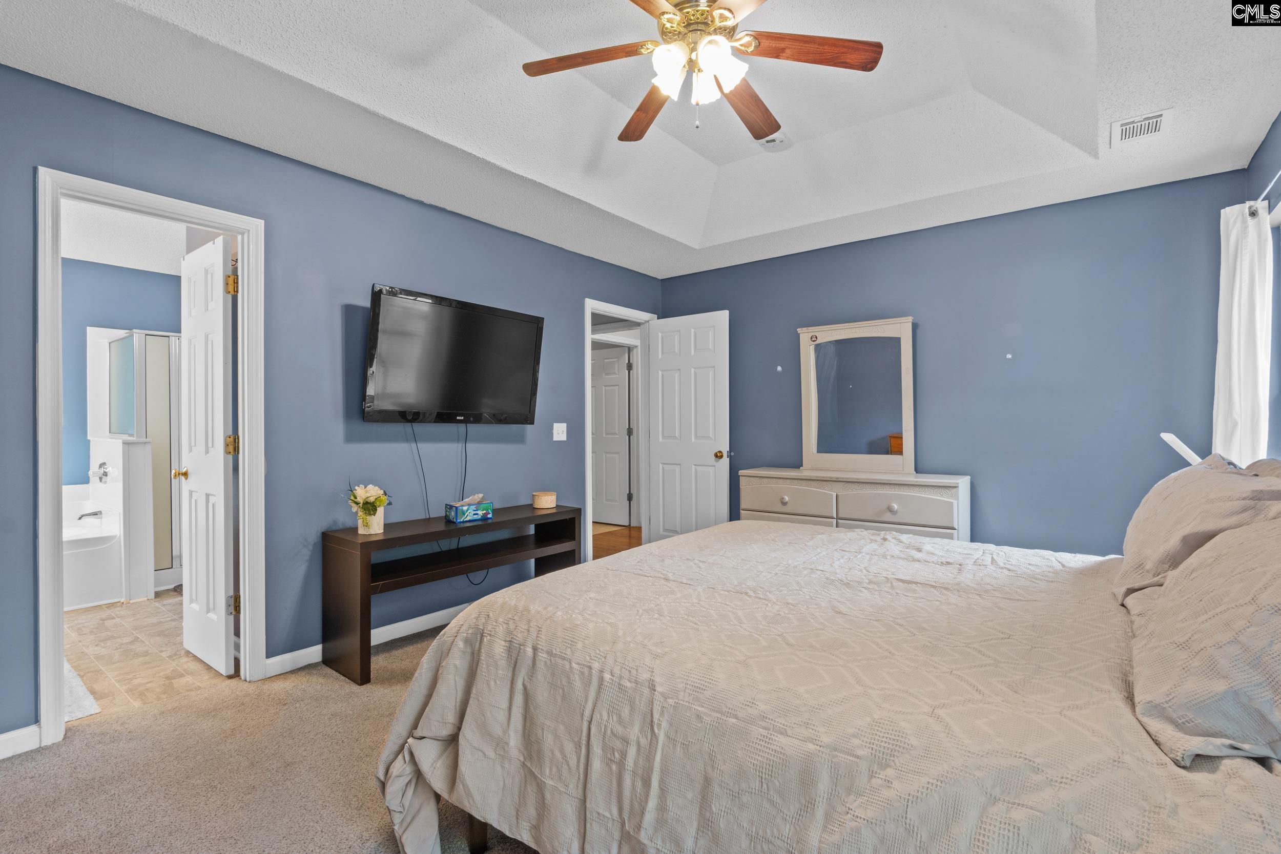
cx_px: 640
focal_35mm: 16
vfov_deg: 72.1
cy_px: 427
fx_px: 587
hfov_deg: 95.0
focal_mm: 11
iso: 160
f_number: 11
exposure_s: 1.6
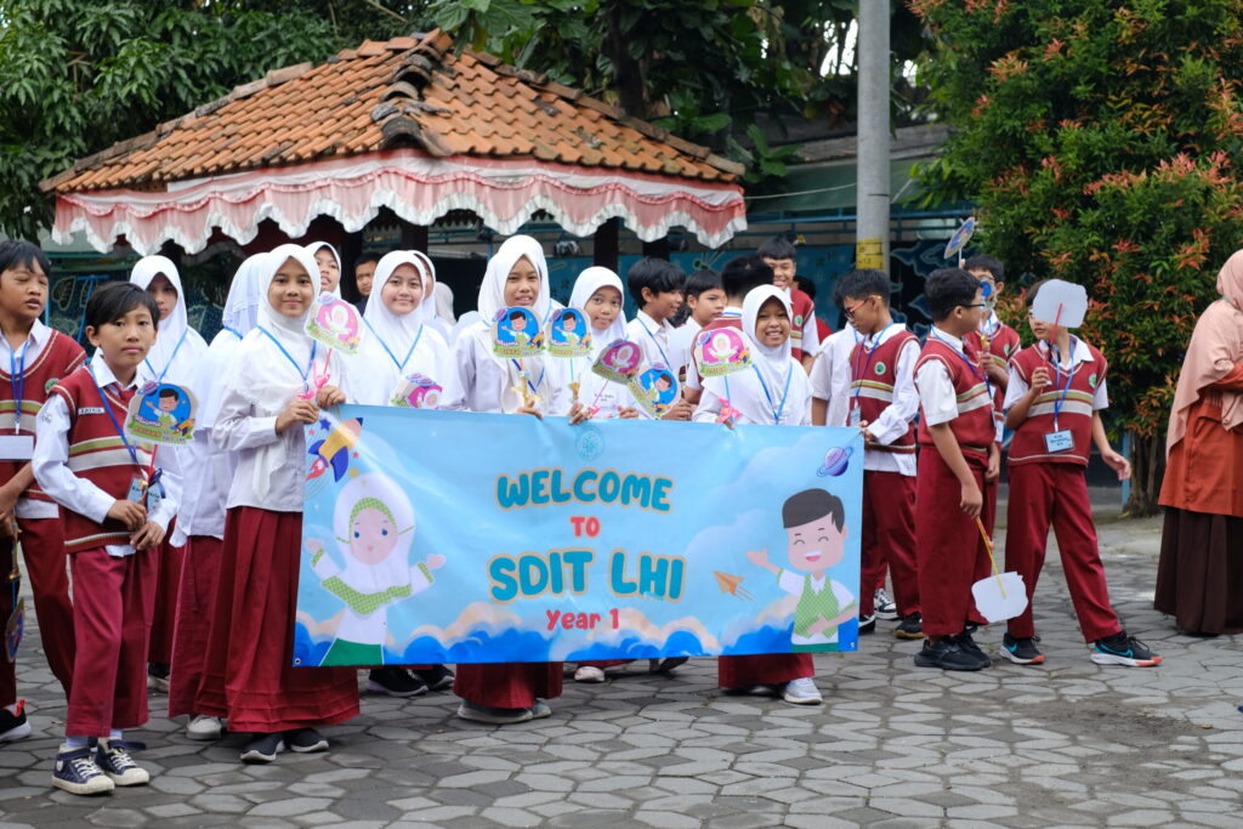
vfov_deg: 25.5
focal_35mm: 53
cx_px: 622
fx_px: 1830
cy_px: 414
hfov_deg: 37.5
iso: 320
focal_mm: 35
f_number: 4
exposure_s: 1/125
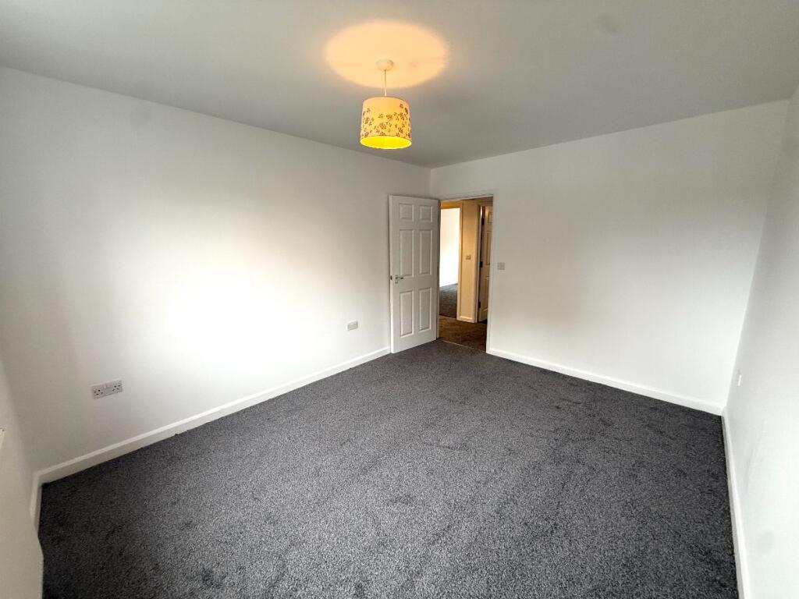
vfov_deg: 85.7
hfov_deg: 102.1
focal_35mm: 14
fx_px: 323
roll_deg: +1.7
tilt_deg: -10.7
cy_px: 300
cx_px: 400
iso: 200
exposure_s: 1/99
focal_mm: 2.22
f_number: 2.2
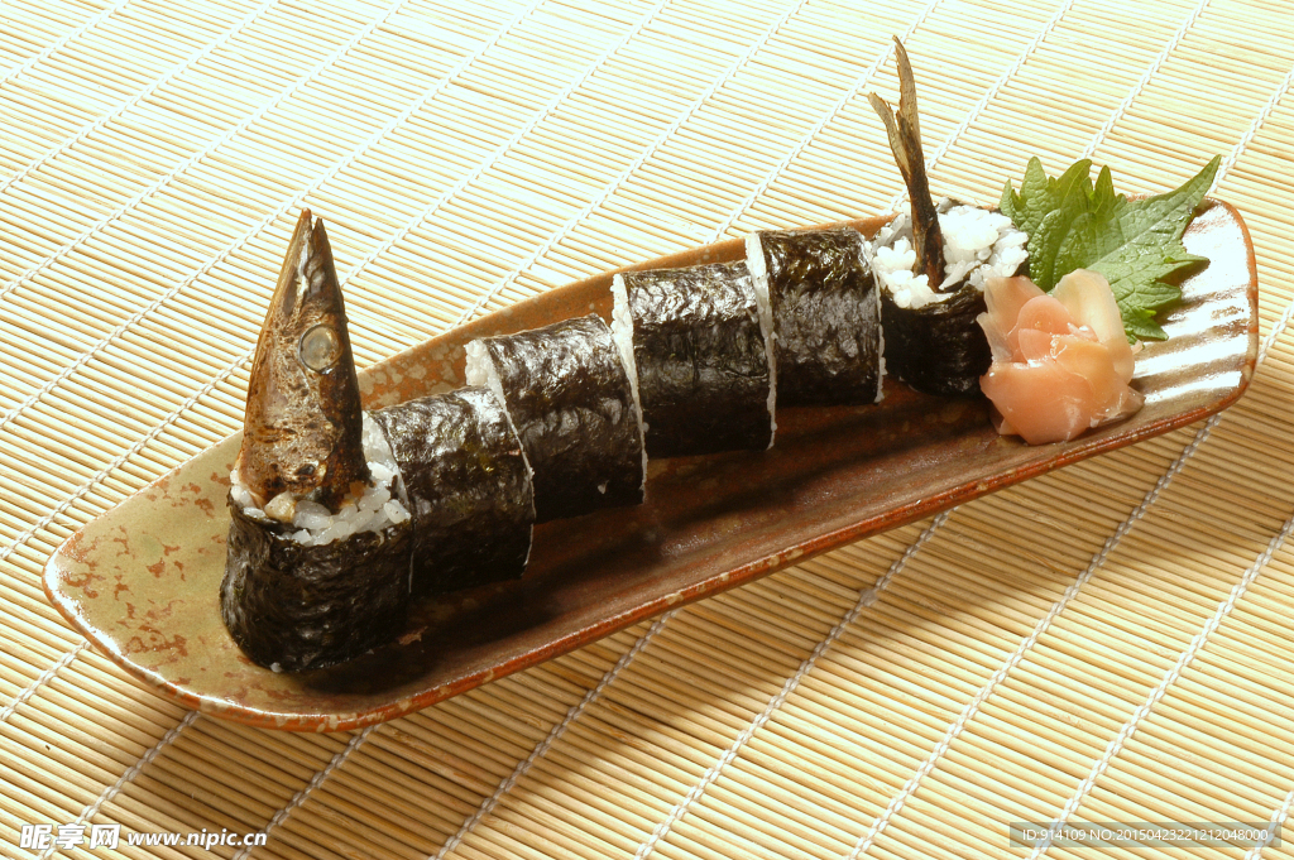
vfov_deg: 14.7
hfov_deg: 21.9
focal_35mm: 93
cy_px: 430
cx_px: 647
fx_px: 3340
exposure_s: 1/60
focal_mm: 62
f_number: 29
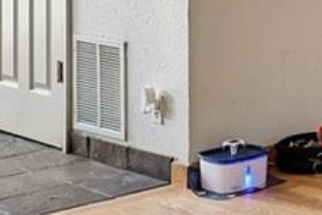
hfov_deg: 12.7
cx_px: 768
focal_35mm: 126
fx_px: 1124
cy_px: -94
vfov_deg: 10.6
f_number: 10
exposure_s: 1/1.67
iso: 400
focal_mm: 17.5
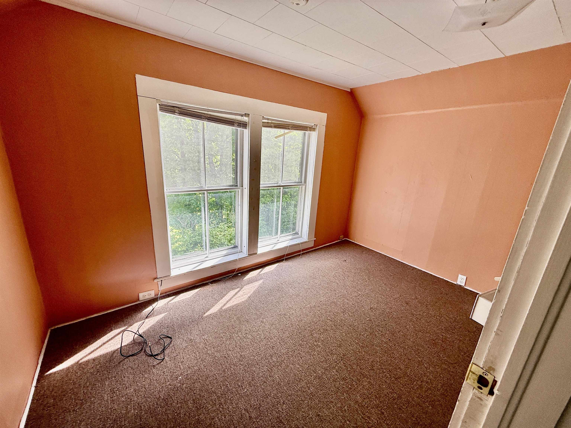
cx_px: 286
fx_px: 231
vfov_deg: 85.7
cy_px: 214
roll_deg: -2.7
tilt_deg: -17.1
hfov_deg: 102.1
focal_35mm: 14
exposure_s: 1/145
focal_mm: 2.22
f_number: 2.2
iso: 50
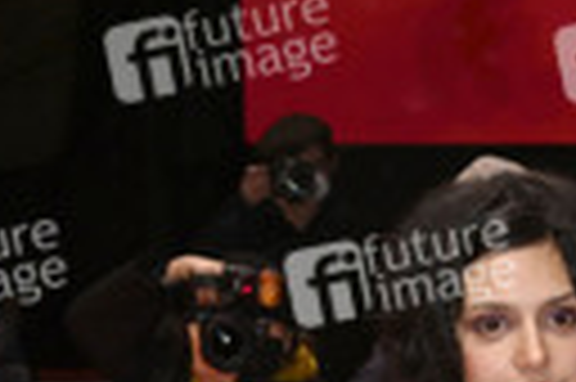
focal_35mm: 176
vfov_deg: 7.6
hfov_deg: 11.4
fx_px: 2812
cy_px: 611
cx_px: 731
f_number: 5.6
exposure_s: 1/160
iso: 800
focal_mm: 50
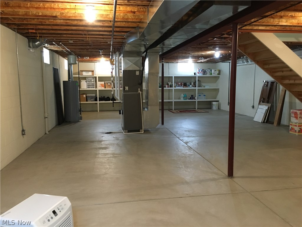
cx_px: 151
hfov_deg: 61.7
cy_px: 114
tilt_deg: -7.3
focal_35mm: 29
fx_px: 253
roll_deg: +0.1
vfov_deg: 48.2
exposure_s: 1/15
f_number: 2.2
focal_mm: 4.15
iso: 200
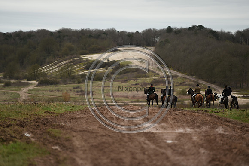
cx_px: 124
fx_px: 1382
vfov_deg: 6.9
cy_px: 83
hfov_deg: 10.3
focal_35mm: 200
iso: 200
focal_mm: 200
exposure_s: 1/1250
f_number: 2.8
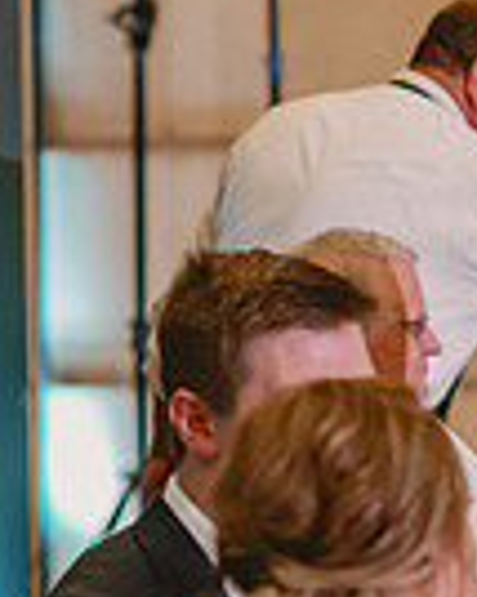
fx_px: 6113
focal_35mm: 346
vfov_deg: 5.6
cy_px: 448
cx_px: 976
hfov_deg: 4.4
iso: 2000
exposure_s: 1/160
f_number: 2.8
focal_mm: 85
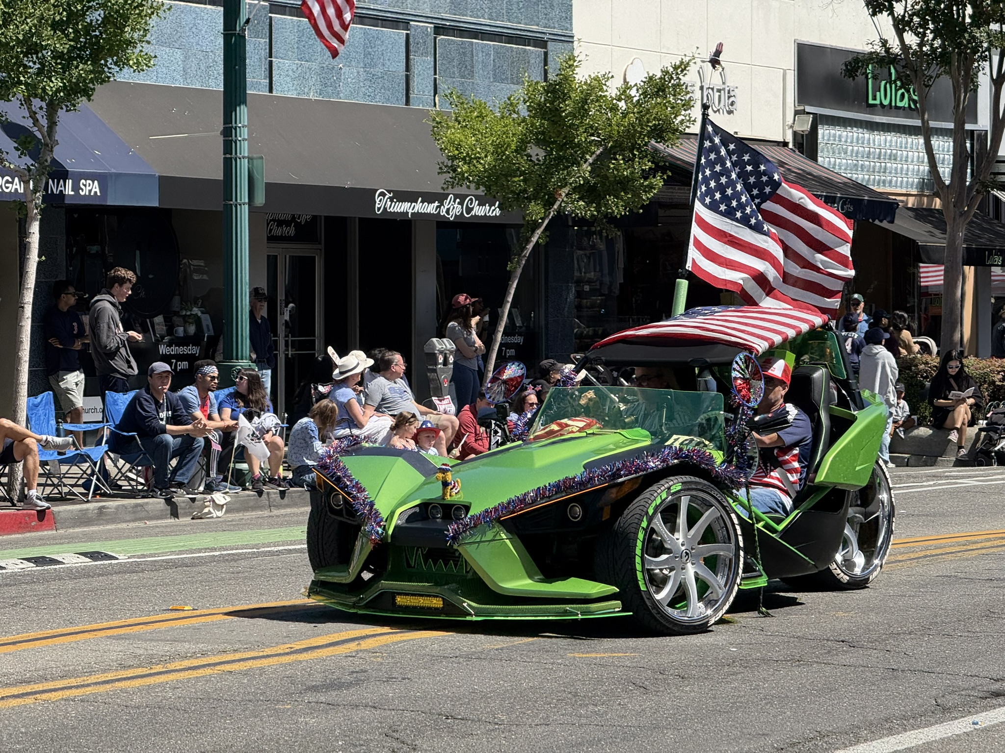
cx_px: 502
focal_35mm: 120
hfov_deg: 16.4
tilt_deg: -0.4
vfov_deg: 12.3
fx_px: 3484
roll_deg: +0.1
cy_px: 376
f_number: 2.8
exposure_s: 1/1033
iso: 50
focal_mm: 15.66
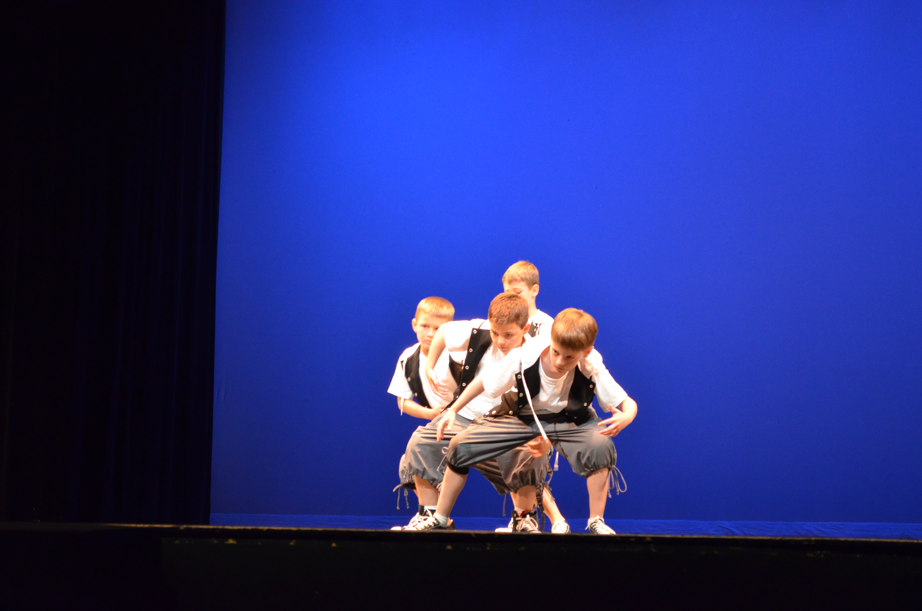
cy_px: 306
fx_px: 2109
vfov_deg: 16.5
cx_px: 461
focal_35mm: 82
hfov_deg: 24.7
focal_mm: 55
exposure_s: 1/30
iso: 2200
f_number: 5.6
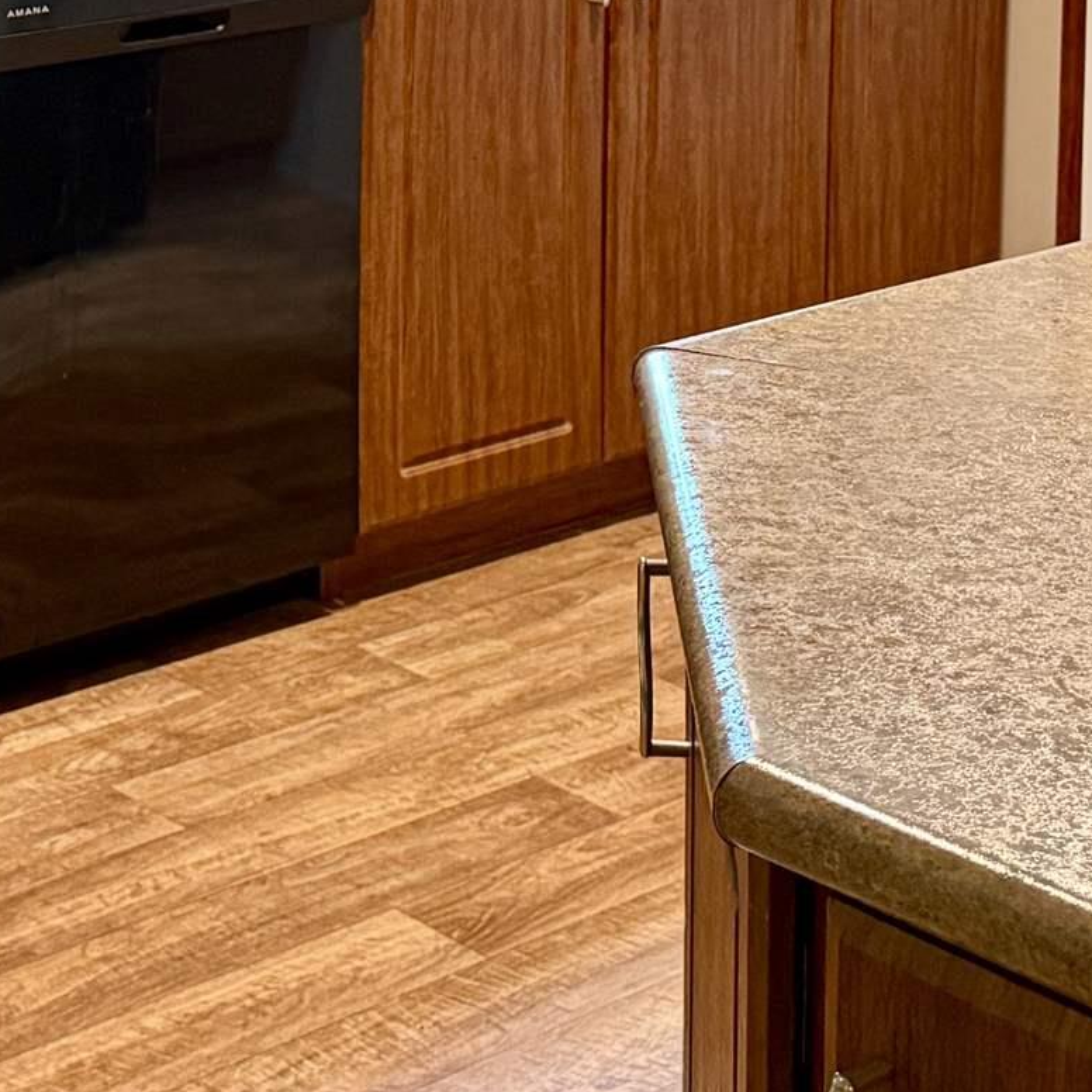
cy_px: -232
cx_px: 52
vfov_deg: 19.4
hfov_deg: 20.1
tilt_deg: -5.7
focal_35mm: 84
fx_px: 2998
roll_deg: +0.1
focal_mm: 6.76
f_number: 1.78
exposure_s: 1/60
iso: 500
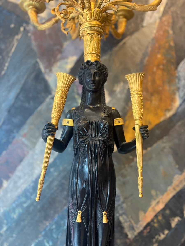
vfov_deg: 67.3
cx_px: 92
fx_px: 185
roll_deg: +0.3
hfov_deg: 53.1
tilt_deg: -0.6
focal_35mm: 26
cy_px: 123
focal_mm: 5.96
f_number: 1.6
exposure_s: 1/100
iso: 100
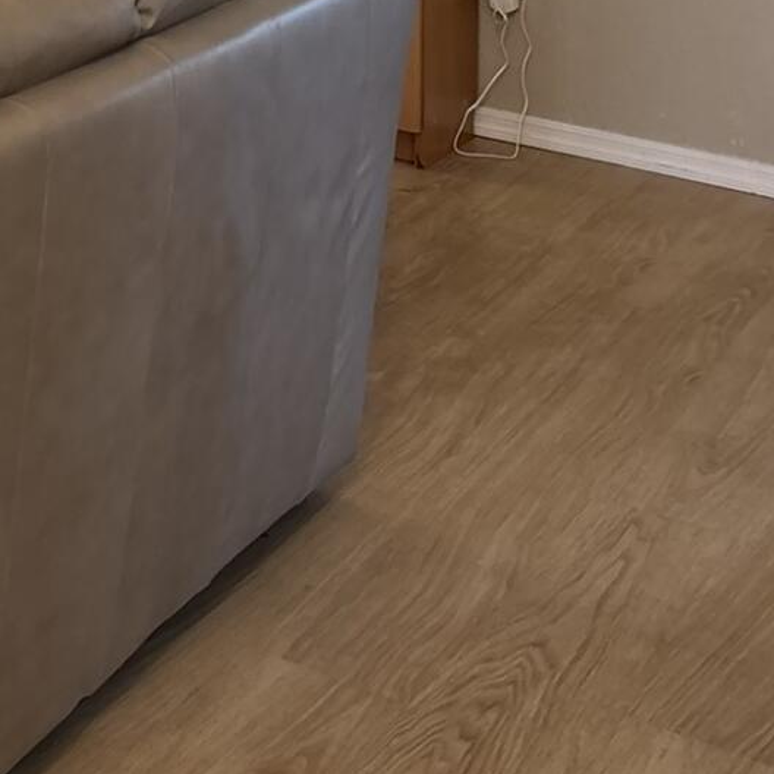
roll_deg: +0.1
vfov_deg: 17.0
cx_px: -296
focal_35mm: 87
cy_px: -545
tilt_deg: +0.2
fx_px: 2201
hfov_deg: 18.3
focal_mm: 5.96
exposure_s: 1/60
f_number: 1.6
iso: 200
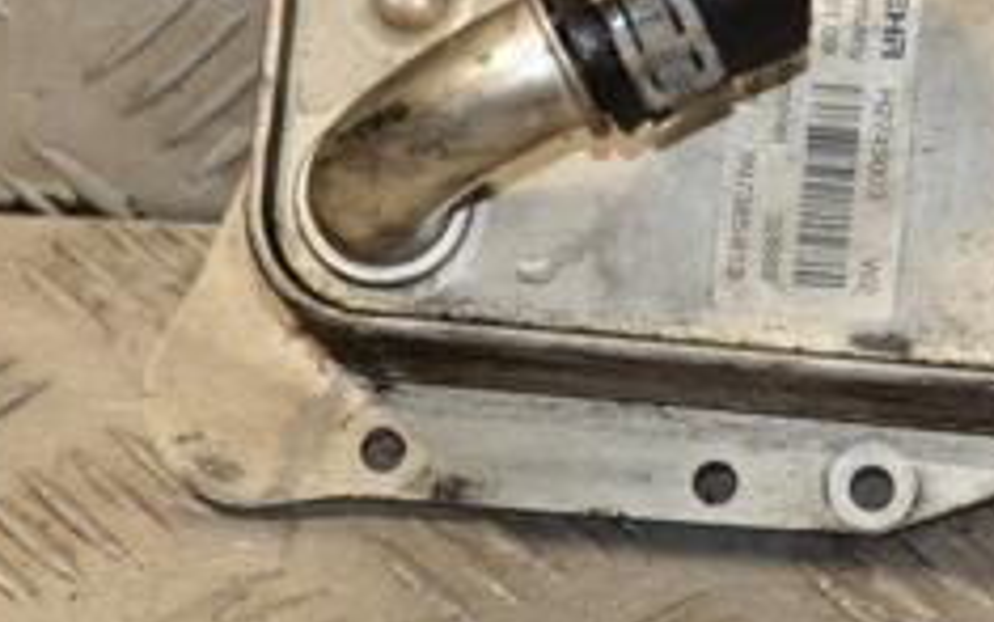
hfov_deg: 8.1
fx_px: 6991
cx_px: 804
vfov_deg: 5.1
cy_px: 262
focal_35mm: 258
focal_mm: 66
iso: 800
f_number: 6.3
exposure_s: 1/200
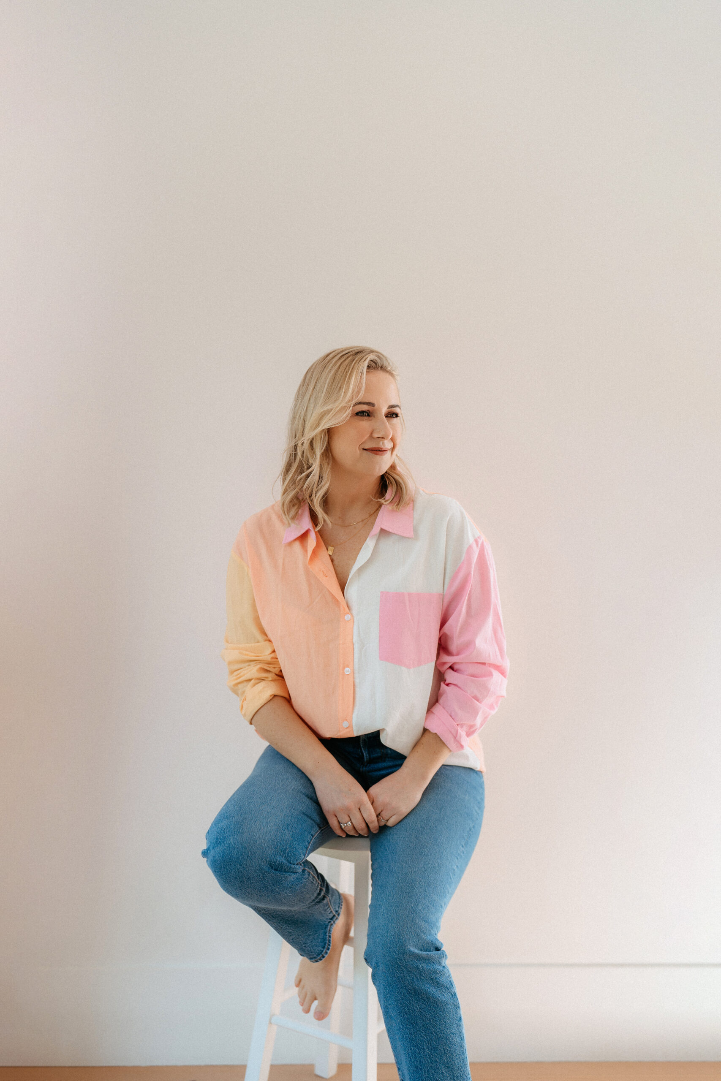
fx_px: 1502
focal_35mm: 50
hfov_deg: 27.0
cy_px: 540
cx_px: 360
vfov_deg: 39.6
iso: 125
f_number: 1.8
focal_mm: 50
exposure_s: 1/800
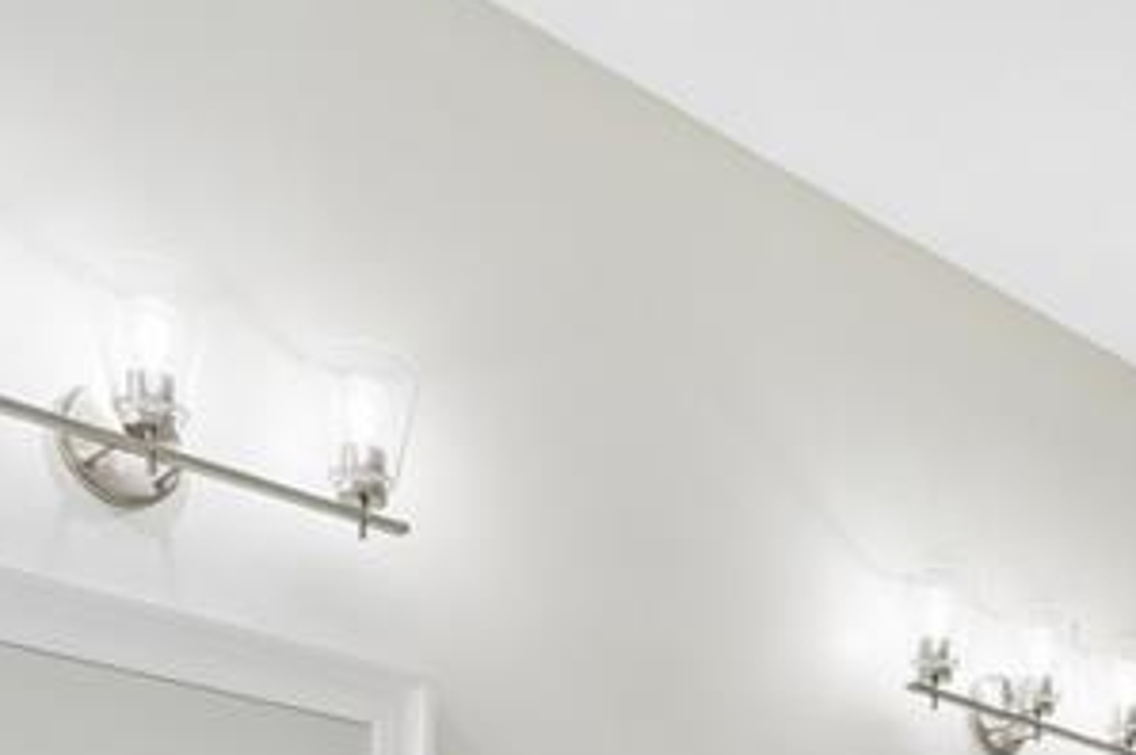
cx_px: 966
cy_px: 1258
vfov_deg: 19.8
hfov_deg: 34.7
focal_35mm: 55
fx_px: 1734
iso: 200
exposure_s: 1/30
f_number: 8
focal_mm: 16
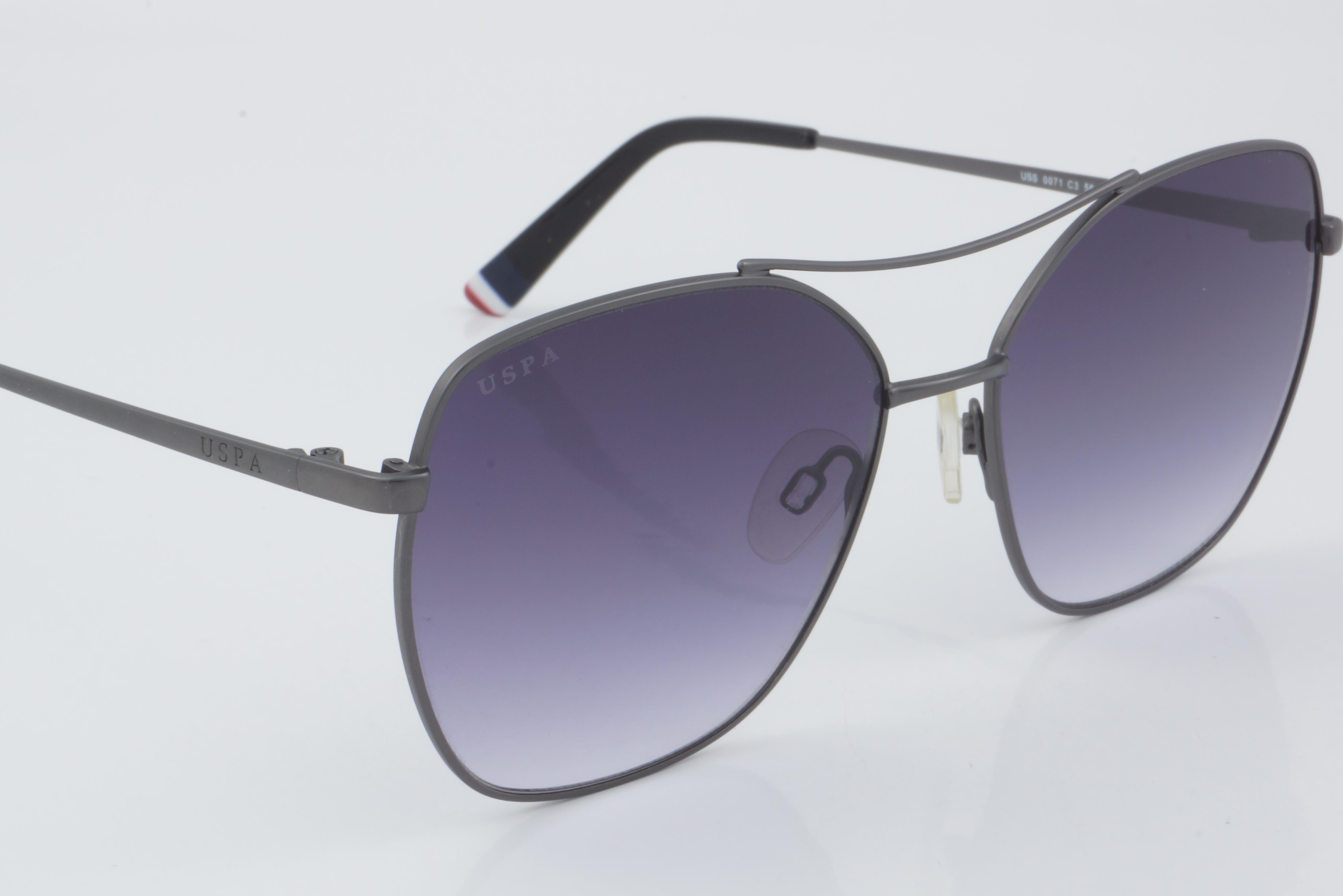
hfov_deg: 22.3
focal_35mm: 91
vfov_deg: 15.0
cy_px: 421
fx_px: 3395
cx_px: 543
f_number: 32
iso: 100
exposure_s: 1/3
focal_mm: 50
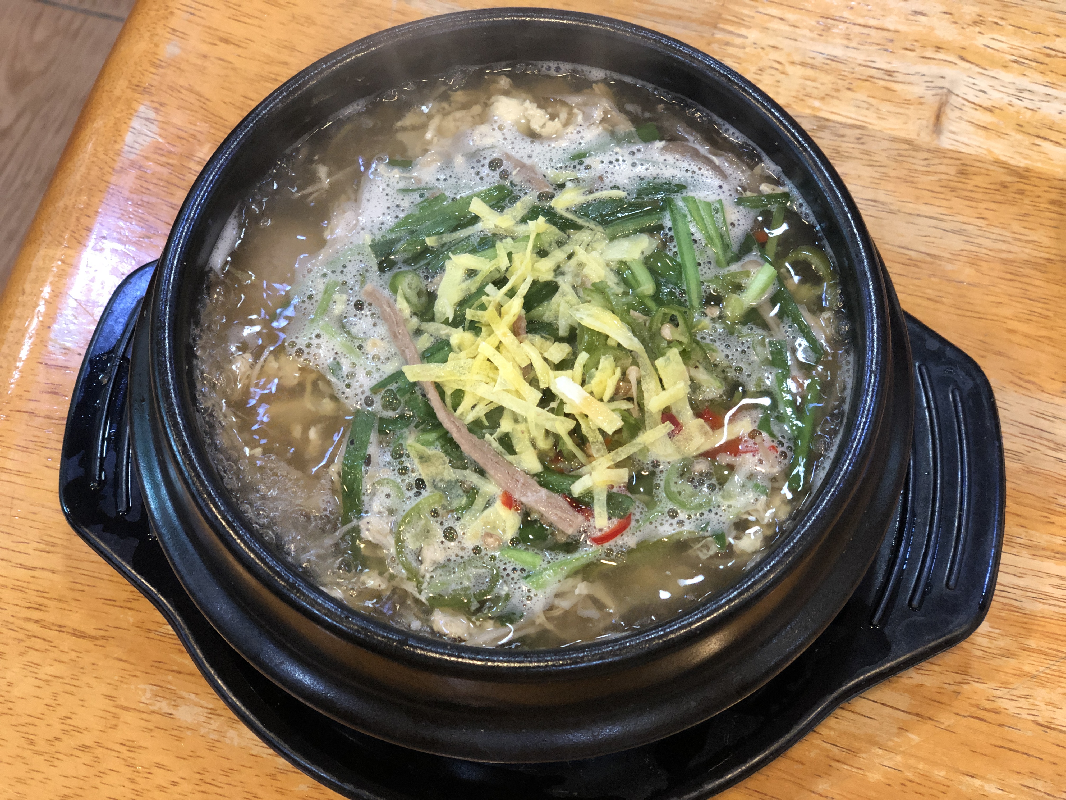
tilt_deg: -63.9
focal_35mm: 52
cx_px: 533
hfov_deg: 36.8
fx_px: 1601
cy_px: 400
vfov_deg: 28.0
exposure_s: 1/30
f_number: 2.4
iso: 125
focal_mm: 6
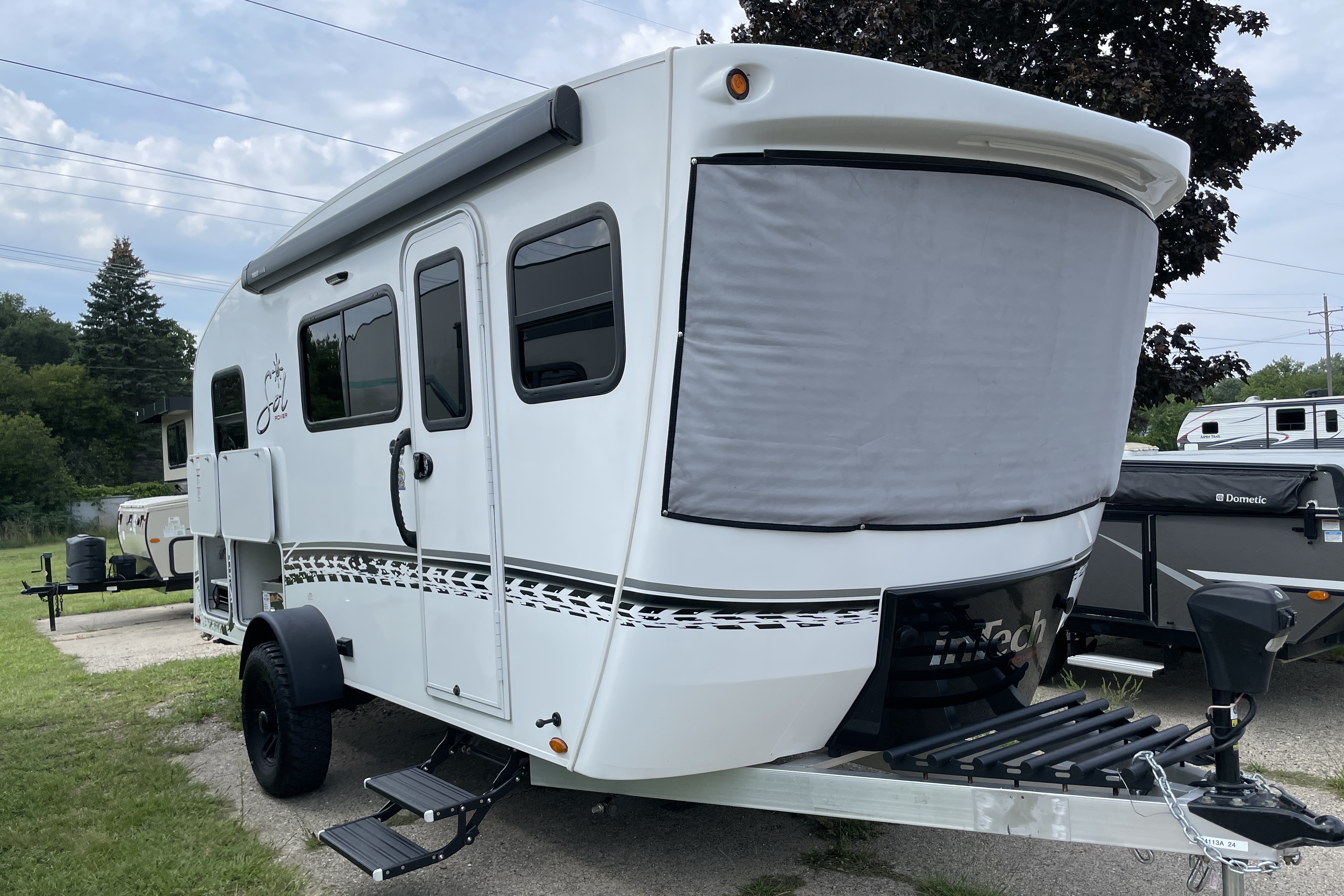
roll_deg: +3.4
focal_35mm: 28
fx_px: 1045
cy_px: 480
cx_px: 682
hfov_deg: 65.5
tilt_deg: +1.0
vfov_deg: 46.4
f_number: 1.6
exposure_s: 1/2398
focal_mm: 4.2
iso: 32
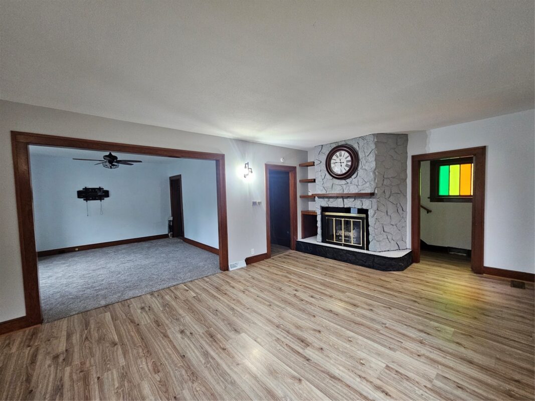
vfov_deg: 89.9
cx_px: 268
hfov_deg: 106.2
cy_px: 200
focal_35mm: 13
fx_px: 201
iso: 400
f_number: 2.2
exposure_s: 1/30
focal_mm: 2.2
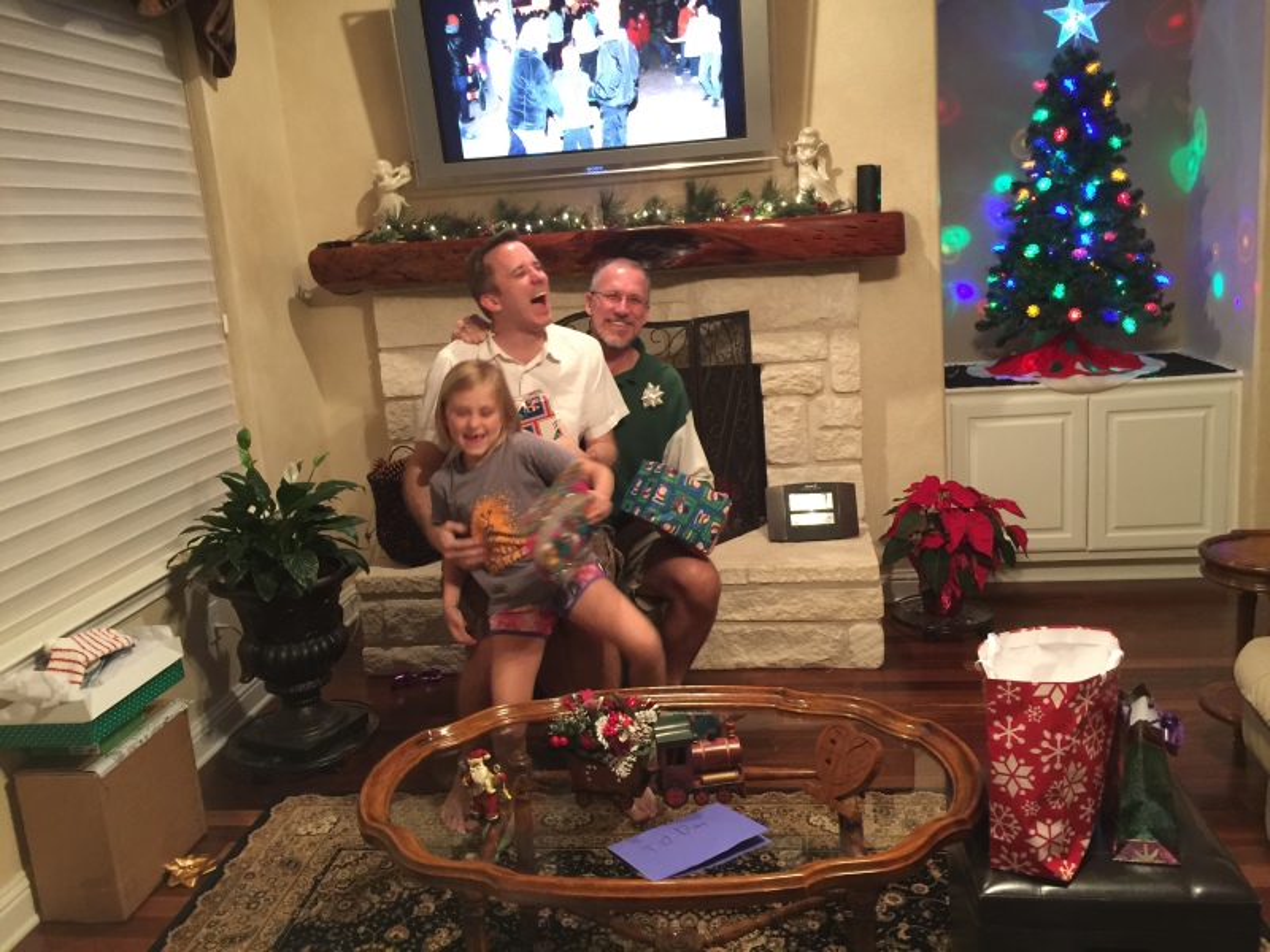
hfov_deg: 61.7
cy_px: 476
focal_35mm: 29
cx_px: 635
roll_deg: +4.6
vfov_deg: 48.2
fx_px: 1064
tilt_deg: -12.8
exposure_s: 1/4
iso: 80
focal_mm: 4.15
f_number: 2.2
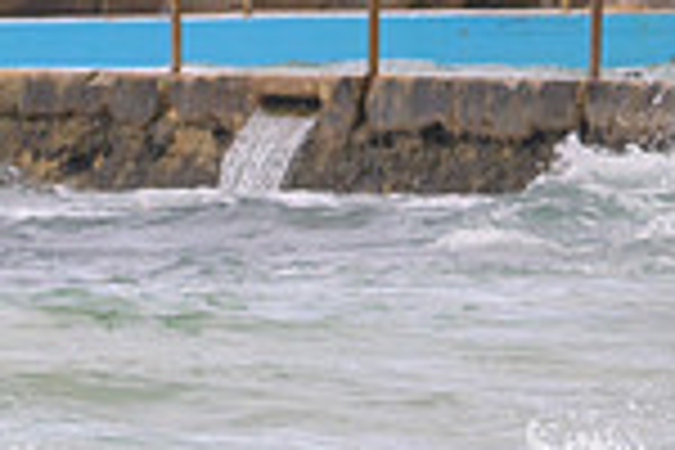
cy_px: 483
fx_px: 30879
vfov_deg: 0.8
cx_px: -427
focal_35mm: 1647
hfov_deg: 1.3
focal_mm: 400
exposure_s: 1/1250
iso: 1000
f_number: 11
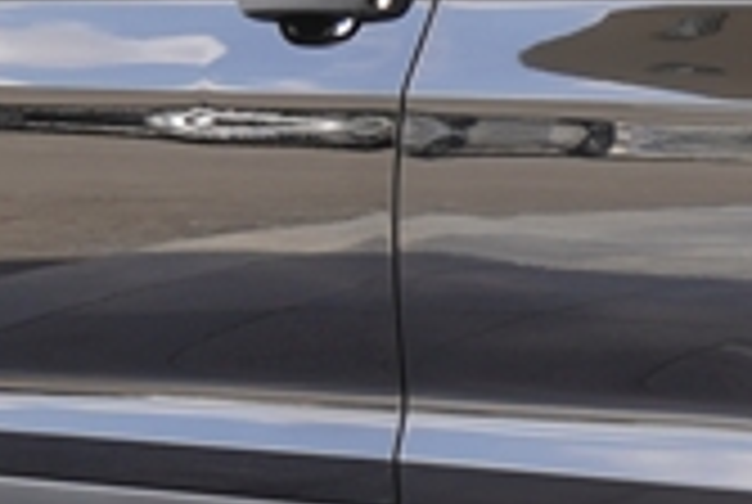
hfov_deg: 6.9
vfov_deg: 4.7
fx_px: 6152
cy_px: 268
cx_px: 1058
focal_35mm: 294
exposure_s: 1/80
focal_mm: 32
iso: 100
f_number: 4.5
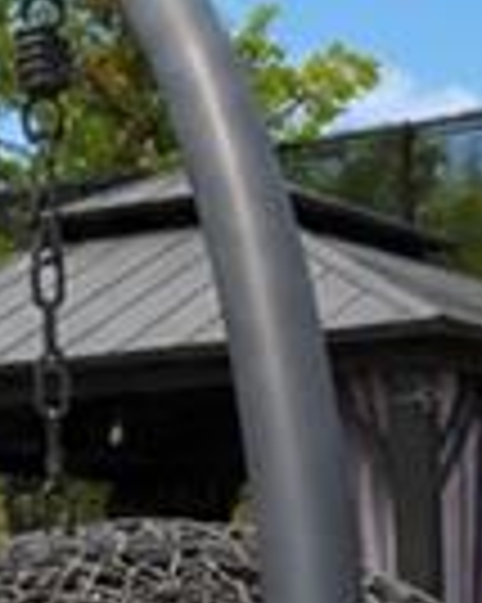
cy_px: 522
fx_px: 2053
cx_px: 158
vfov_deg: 16.5
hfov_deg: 13.4
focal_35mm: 115
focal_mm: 16
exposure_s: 1/100
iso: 100
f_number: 5
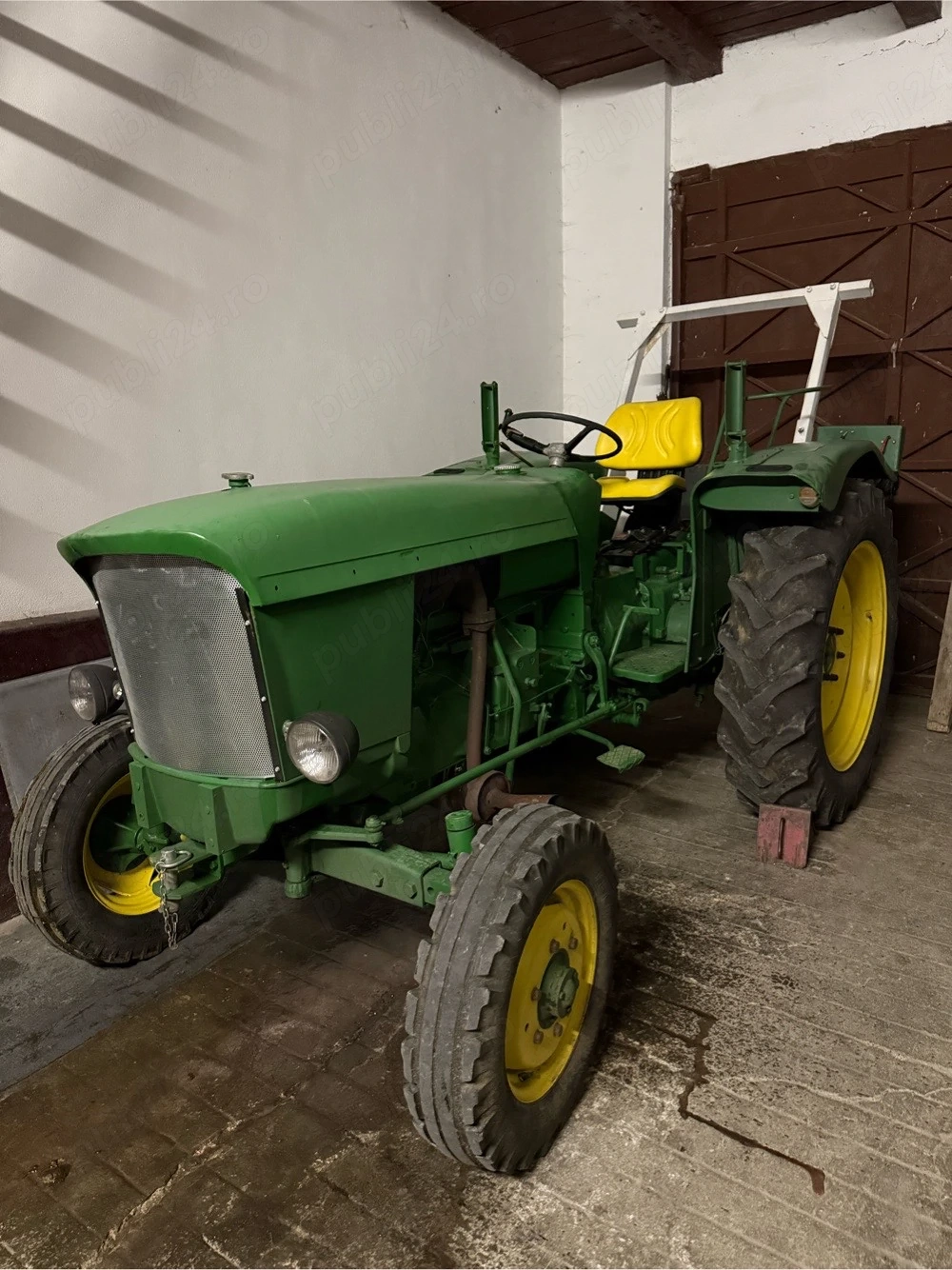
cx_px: 476
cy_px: 635
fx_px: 880
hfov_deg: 56.8
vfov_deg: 71.6
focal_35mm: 24
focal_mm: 6.76
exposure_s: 1/25
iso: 1000
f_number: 1.78
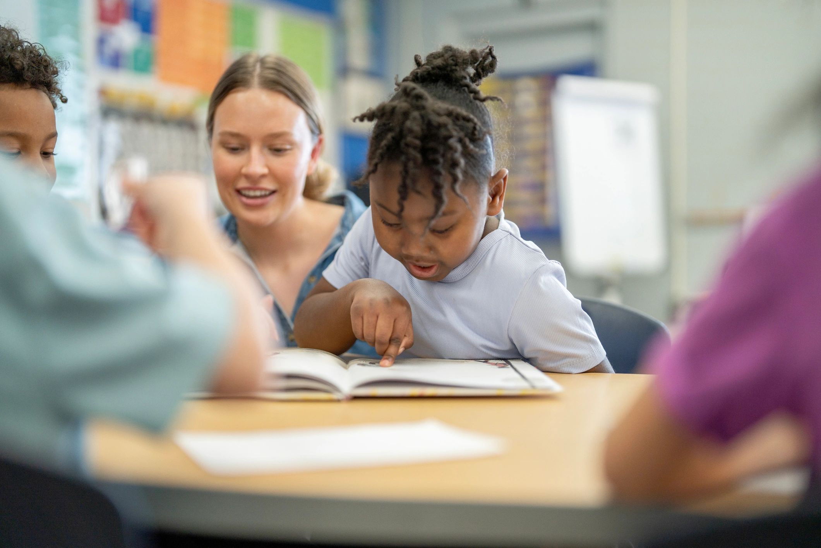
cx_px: 410
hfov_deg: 39.6
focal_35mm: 50
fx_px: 1140
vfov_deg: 27.0
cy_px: 274
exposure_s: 1/640
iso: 200
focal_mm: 50
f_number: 1.2
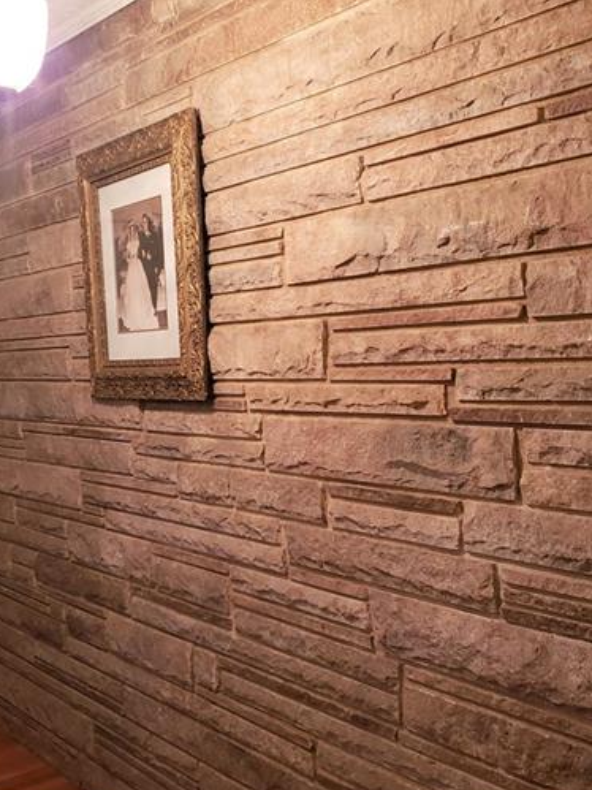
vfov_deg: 46.8
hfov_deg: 35.7
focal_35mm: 40
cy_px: 427
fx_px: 912
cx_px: 217
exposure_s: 1/60
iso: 250
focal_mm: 4.3
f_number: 1.5
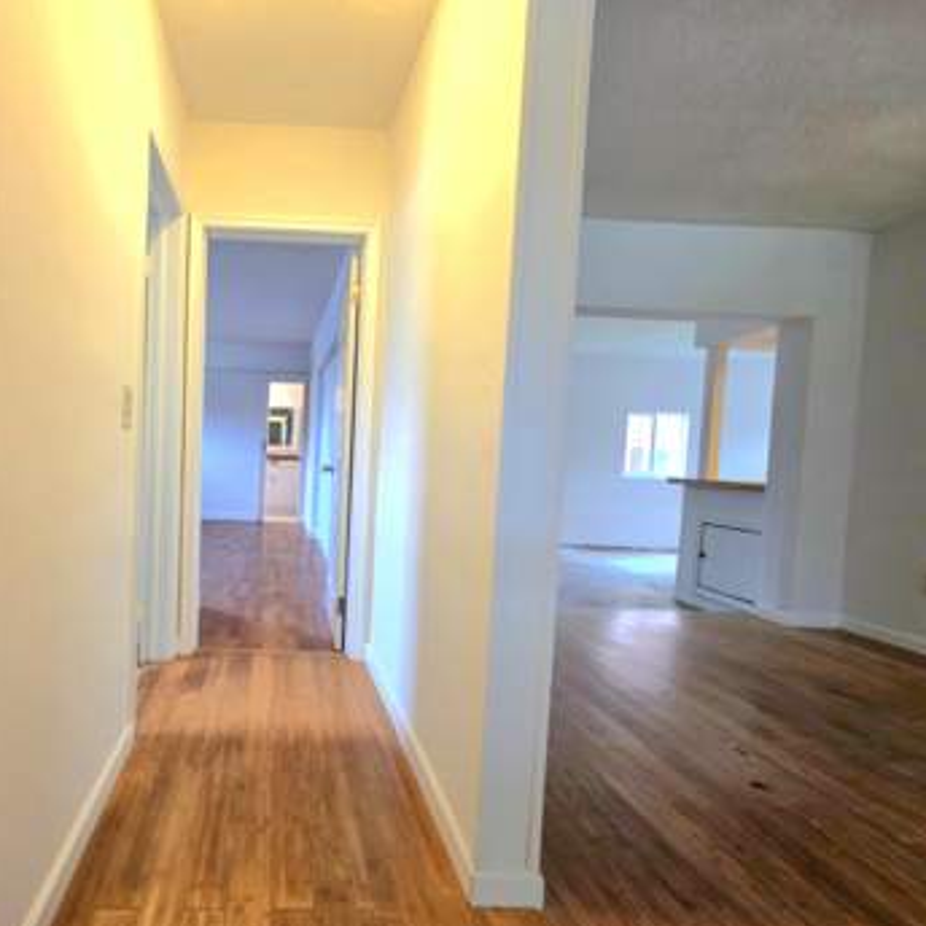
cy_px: 480
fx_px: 484
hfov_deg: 83.5
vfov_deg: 87.4
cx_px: 288
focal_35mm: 16
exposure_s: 1/60.2
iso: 160
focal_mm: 2.2
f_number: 1.9
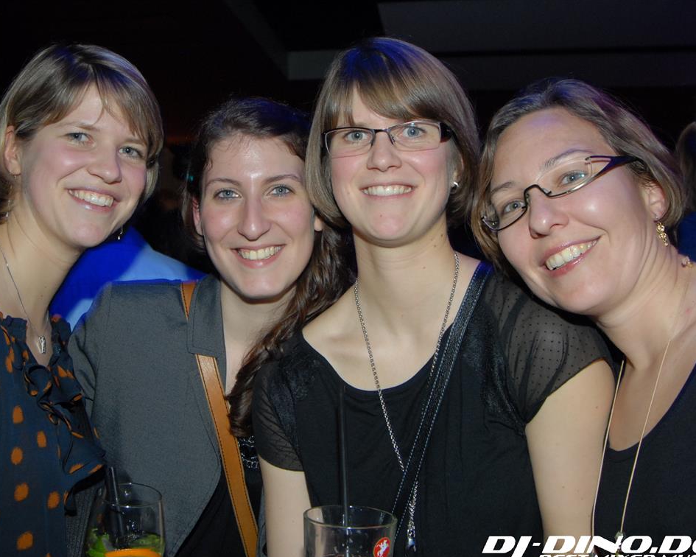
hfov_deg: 44.7
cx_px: 306
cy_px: 282
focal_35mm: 41
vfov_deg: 36.5
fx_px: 845
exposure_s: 1/3
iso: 400
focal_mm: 24
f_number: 5.6
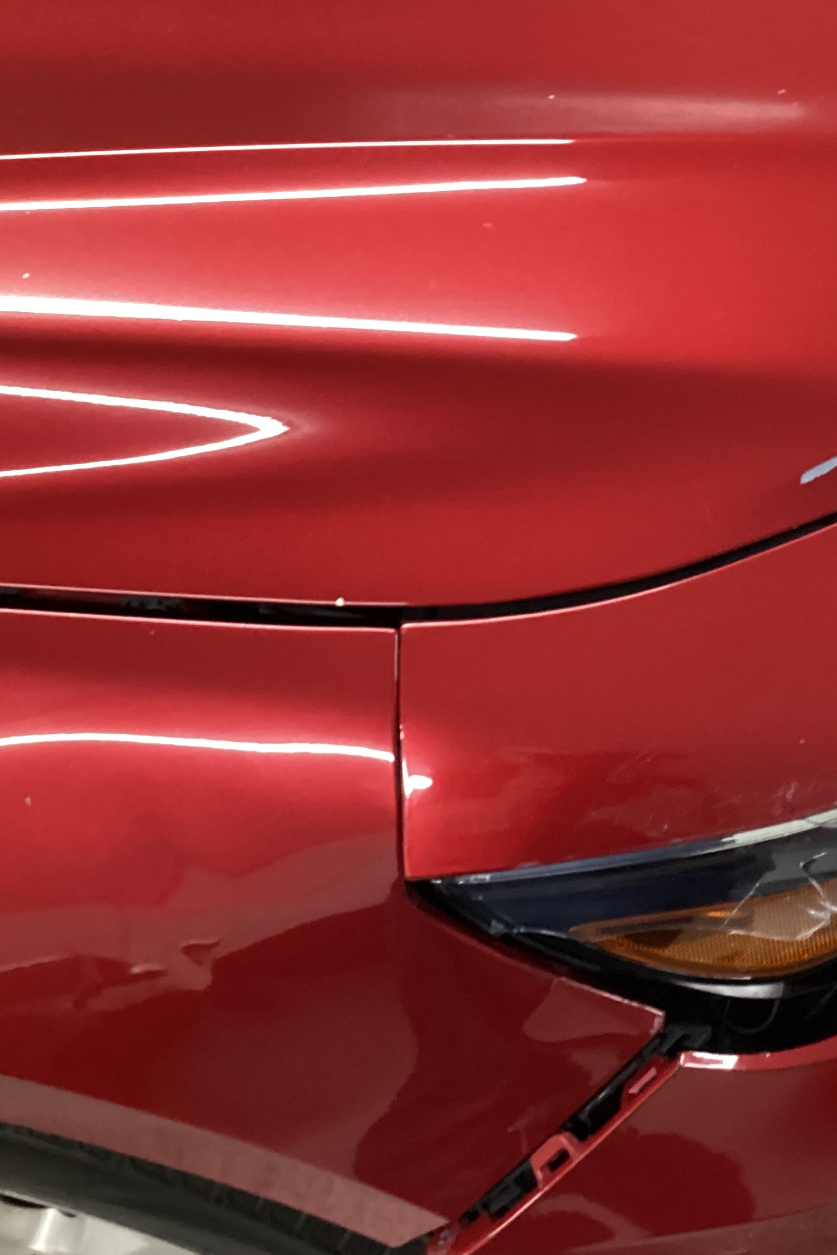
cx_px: 824
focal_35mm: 47
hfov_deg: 27.1
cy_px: 604
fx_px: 1639
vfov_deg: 41.9
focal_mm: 3.3
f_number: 2.4
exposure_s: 1/25
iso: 400
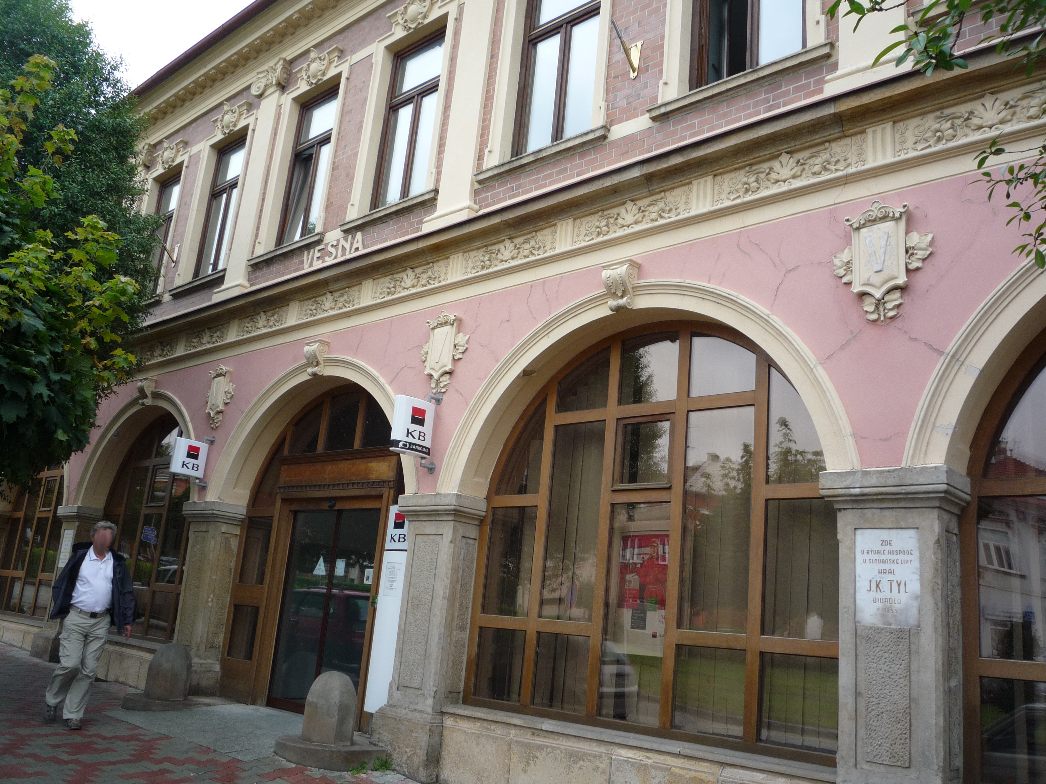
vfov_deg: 46.8
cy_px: 392
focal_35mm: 30
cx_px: 523
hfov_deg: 60.0
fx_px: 907
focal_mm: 5.2
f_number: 4
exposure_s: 1/160
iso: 100
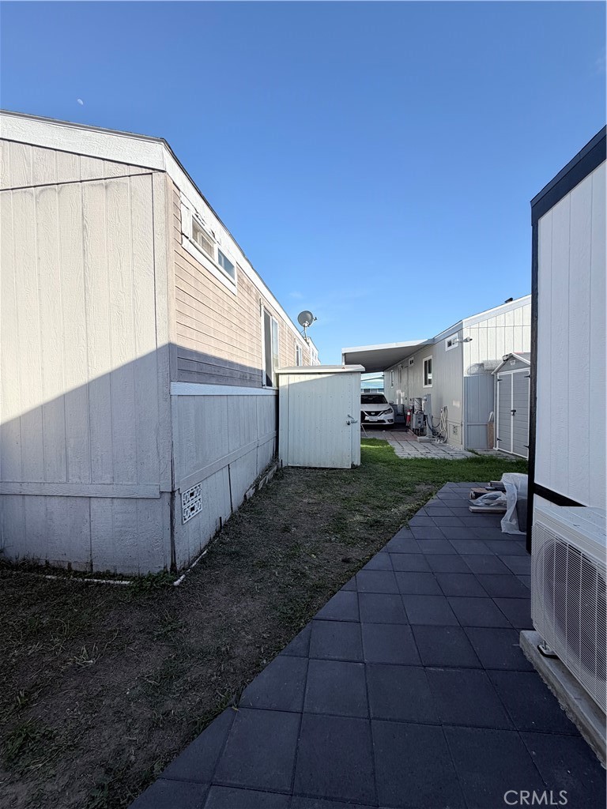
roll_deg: +1.1
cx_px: 304
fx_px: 327
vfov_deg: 102.1
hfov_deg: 85.7
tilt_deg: -1.1
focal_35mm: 14
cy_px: 404
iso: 32
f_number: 2.2
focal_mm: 2.22
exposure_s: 1/770
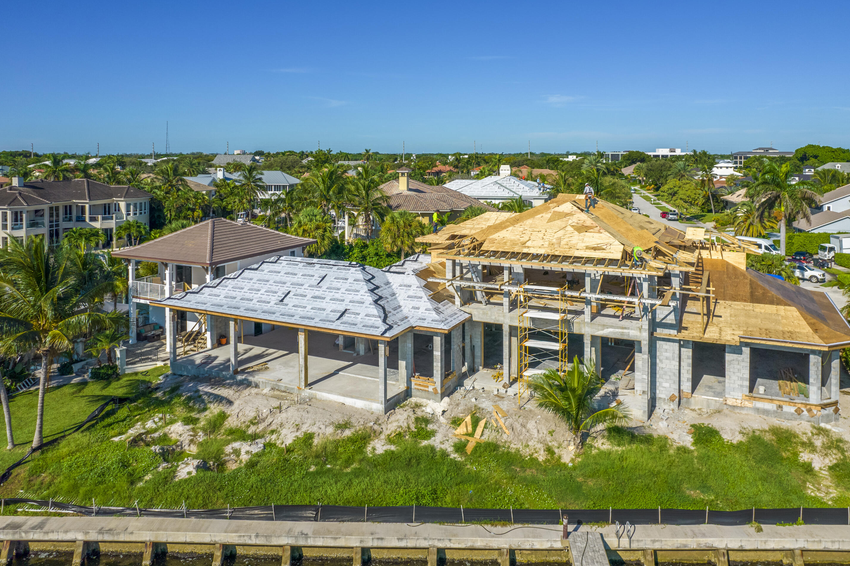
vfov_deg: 55.1
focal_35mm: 23
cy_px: 286
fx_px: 543
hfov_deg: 76.1
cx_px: 436
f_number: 2.8
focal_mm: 8.38
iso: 140
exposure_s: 1/3200
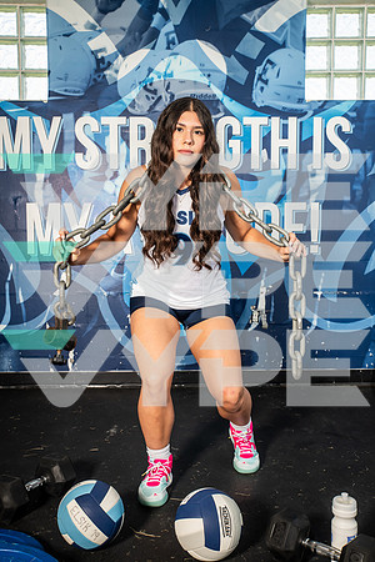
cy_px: 281
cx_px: 188
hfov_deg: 35.1
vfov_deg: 50.7
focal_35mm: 38
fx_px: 594
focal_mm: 38
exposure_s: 1/250
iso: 250
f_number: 7.1
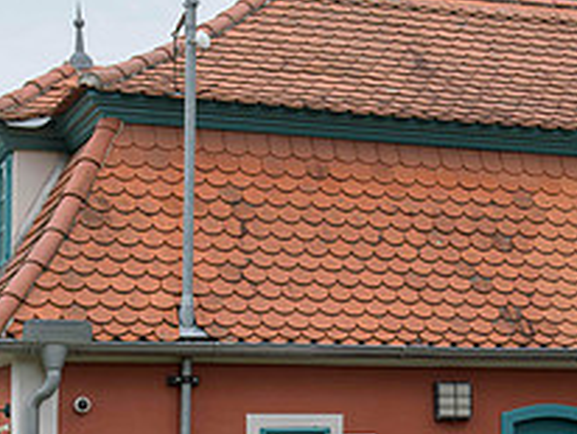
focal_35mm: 119
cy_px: 326
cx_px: 473
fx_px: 1986
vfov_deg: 12.4
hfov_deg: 16.4
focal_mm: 44
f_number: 4.5
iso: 80
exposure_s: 1/100
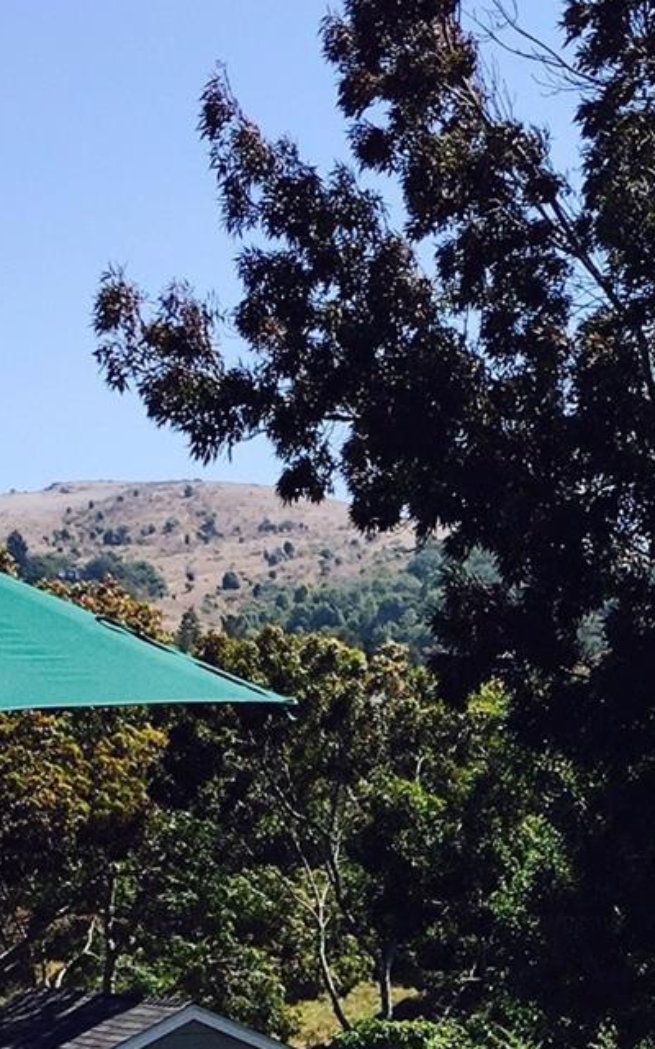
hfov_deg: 13.4
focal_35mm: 96
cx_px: 668
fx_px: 2742
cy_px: 1100
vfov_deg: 20.8
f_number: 2.2
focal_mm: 4.15
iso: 25
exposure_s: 1/1425
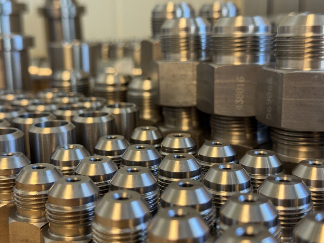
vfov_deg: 30.3
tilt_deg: -12.2
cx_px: 162
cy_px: 122
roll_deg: +0.6
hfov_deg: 39.7
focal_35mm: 48
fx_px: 449
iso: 100
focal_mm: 6.76
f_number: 1.78
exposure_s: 1/50
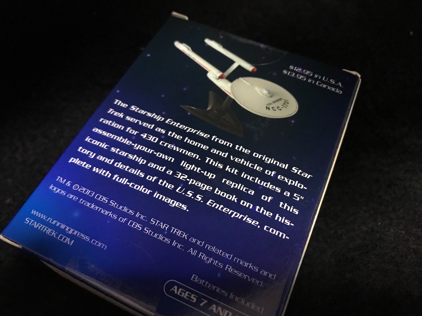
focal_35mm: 28
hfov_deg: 63.4
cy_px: 158
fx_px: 341
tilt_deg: -60.3
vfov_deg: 49.7
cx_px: 211
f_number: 1.8
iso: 100
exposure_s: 1/15
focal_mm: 3.99
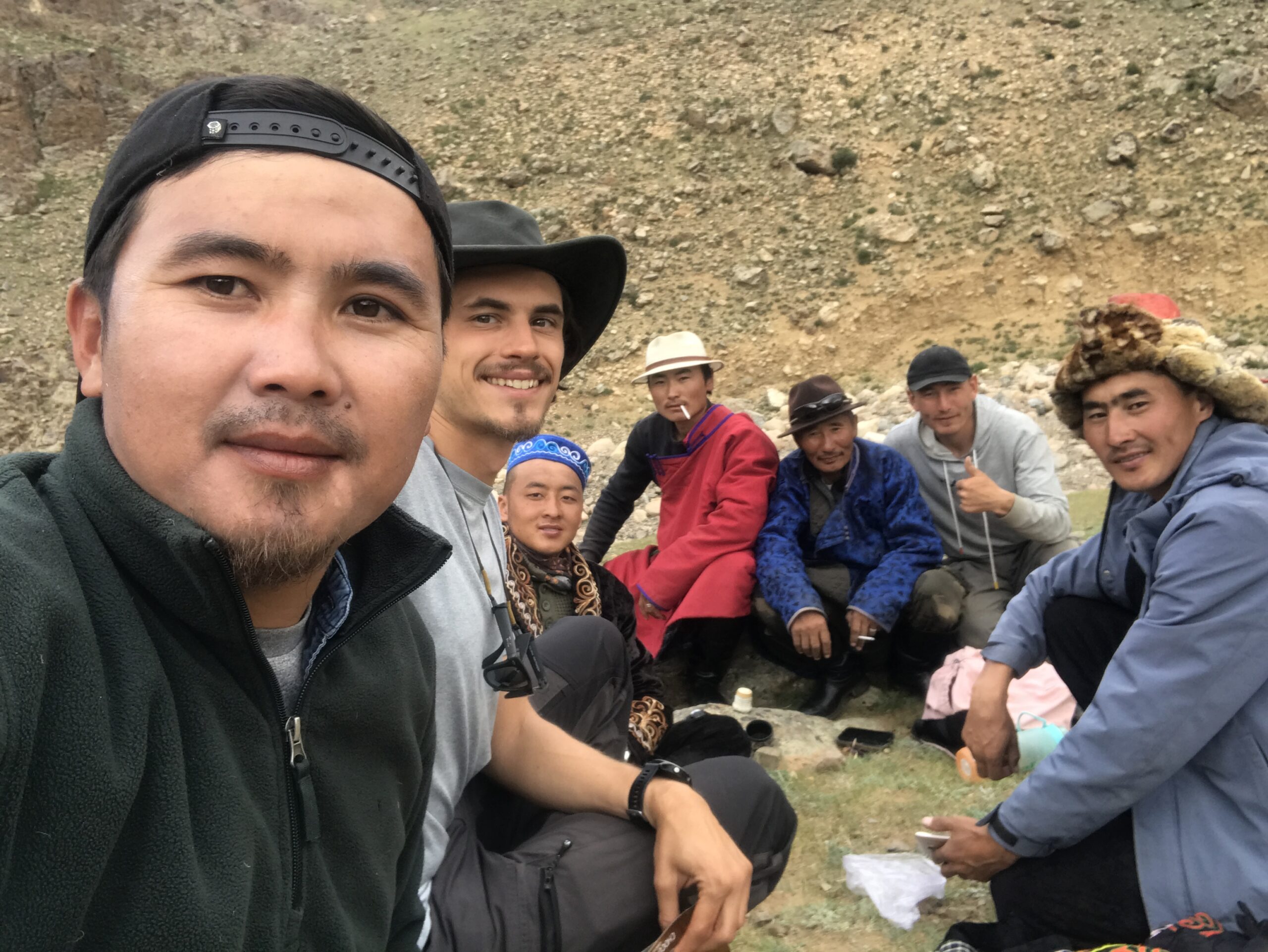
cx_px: 634
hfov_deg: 56.8
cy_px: 476
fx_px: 1173
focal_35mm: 32
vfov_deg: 44.2
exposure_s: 1/247
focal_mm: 2.87
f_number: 2.2
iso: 25
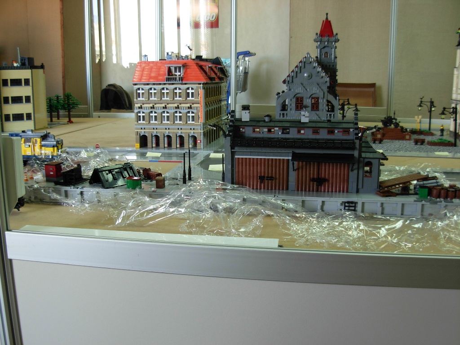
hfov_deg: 49.0
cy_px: 172
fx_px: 505
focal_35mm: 38
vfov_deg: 37.7
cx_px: 230
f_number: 2.9
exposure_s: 1/10.9
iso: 79
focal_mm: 6.3
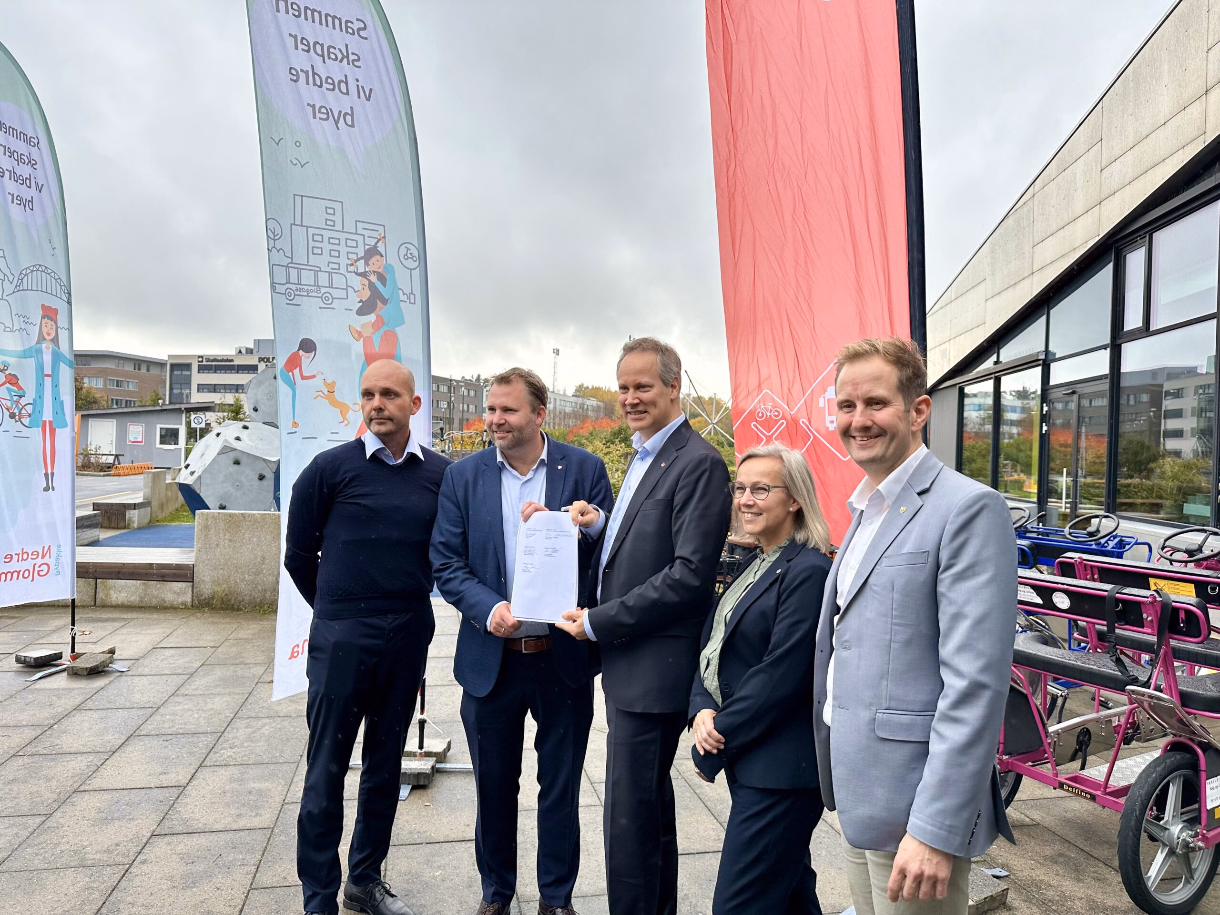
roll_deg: -2.6
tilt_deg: -3.1
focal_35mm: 24
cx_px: 610
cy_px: 458
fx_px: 846
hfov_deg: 71.6
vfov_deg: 56.8
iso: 80
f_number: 1.78
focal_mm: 6.86
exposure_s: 1/879
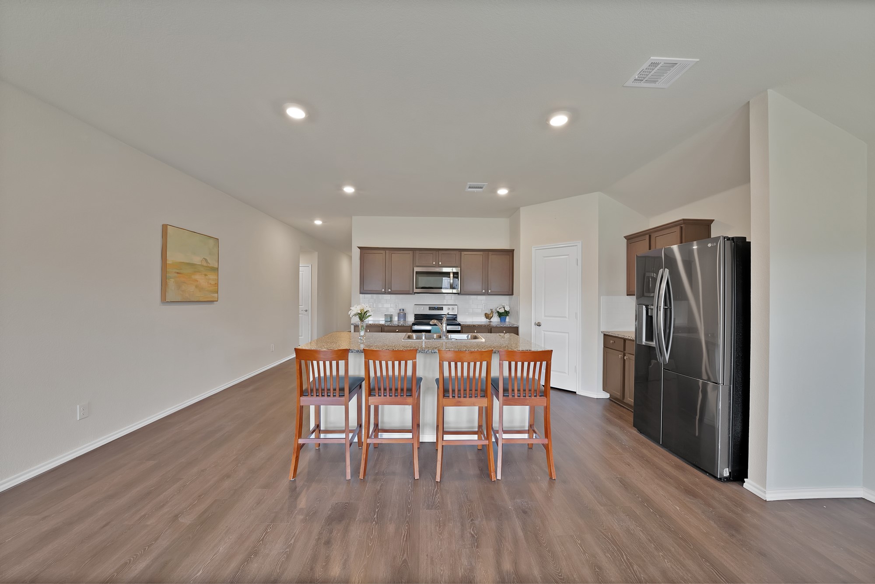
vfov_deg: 90.1
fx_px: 292
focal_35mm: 12
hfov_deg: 112.6
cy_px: 292
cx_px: 438
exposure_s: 1/1.67
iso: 640
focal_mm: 12
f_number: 9
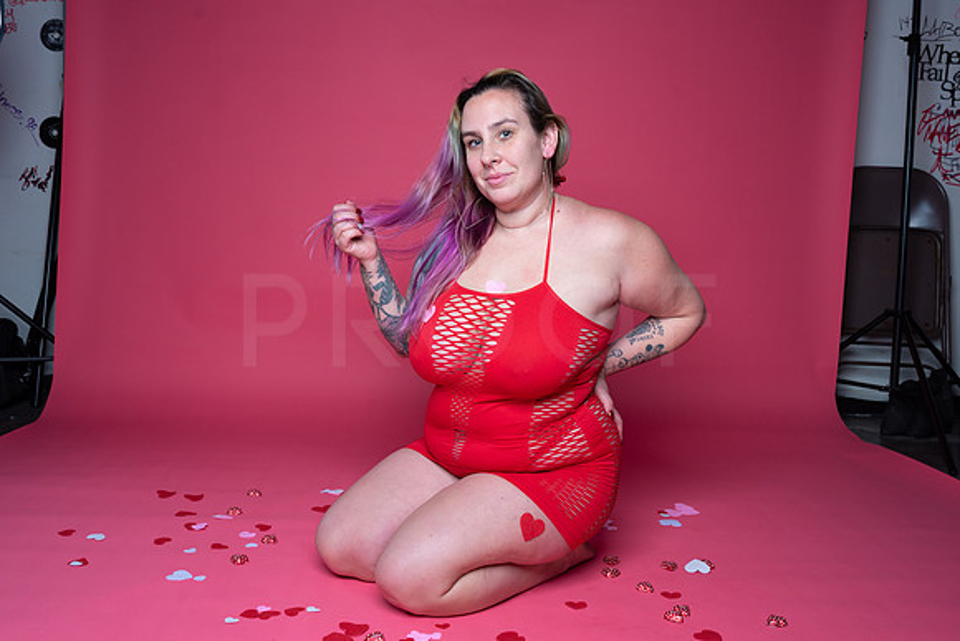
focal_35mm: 35
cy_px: 320
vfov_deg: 37.9
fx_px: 934
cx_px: 480
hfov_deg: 54.4
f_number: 8
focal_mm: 35
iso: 100
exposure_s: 1/160
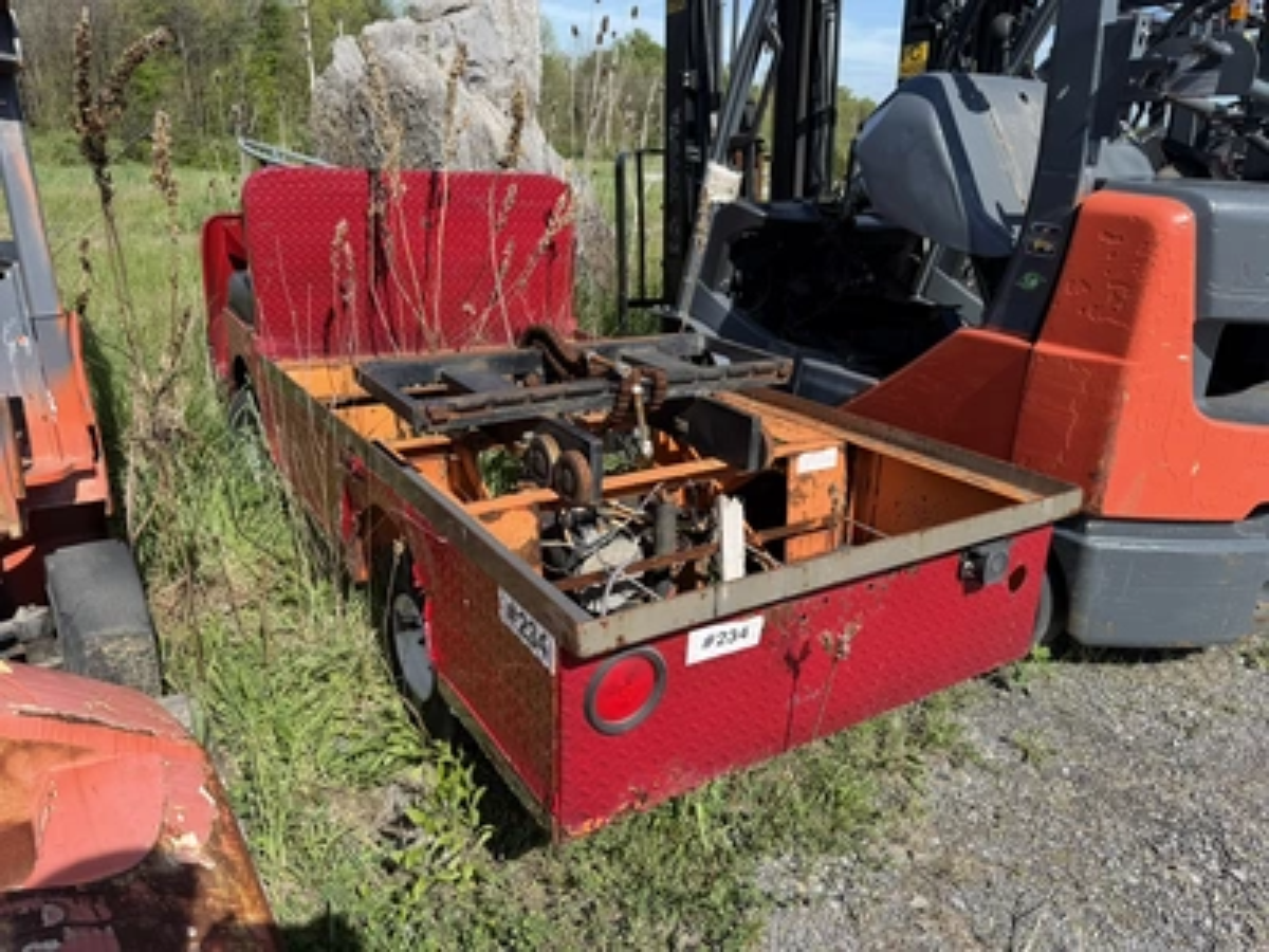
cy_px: 476
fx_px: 880
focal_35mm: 24
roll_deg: -2.3
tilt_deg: -21.8
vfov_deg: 56.8
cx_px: 634
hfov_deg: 71.6
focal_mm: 6.76
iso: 80
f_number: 1.78
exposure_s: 1/3021
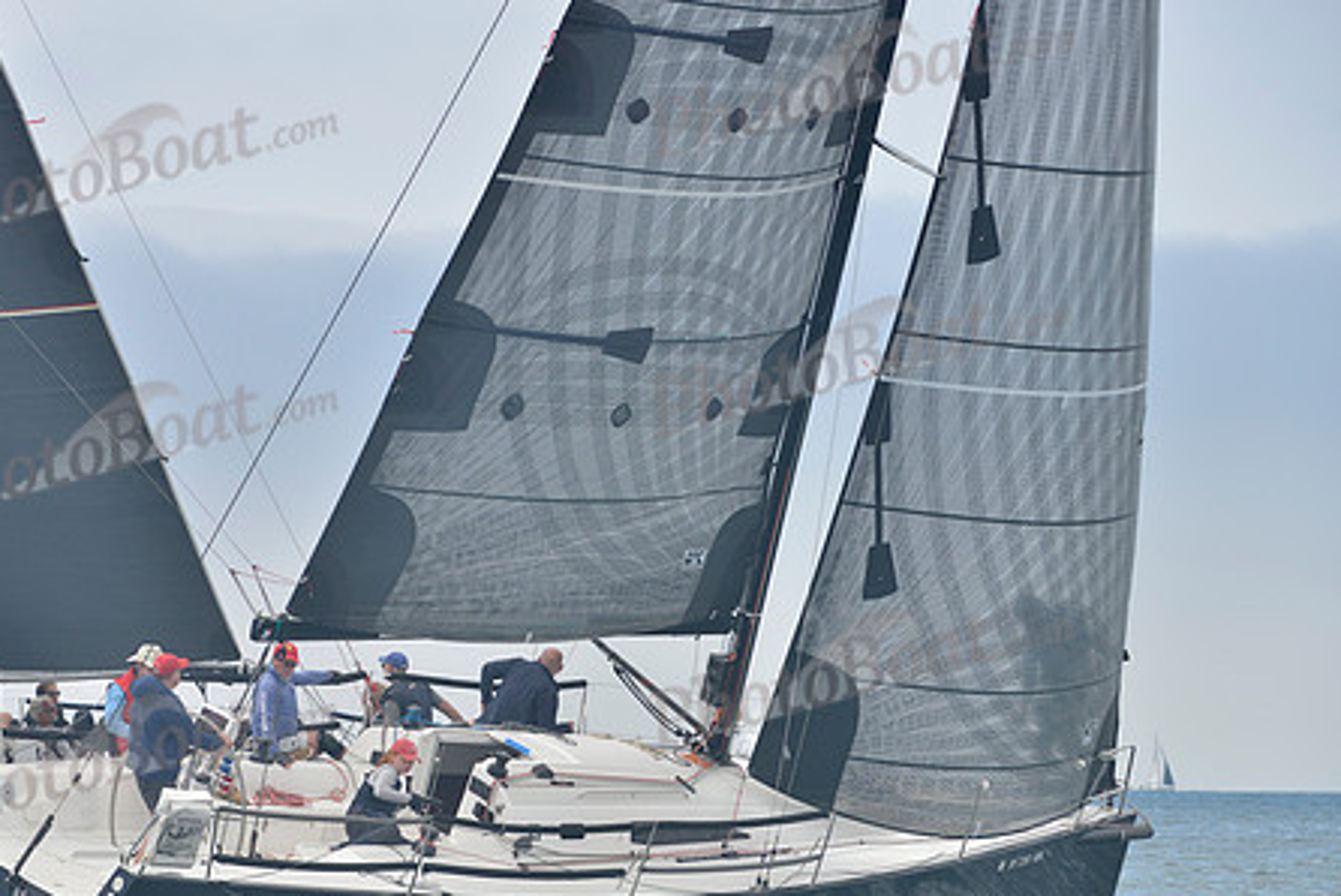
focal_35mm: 260
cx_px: 496
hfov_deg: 7.9
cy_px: 558
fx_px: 9691
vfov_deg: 5.3
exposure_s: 1/1000
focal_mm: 200
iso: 280
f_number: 6.3
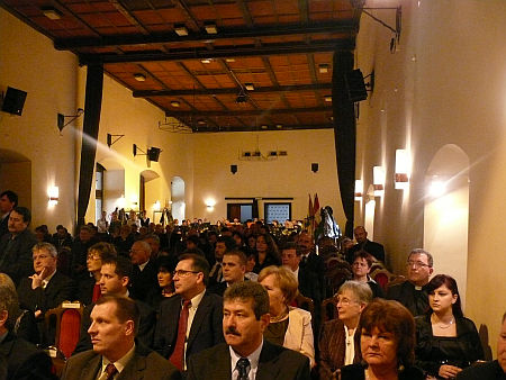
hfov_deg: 52.6
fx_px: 512
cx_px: 253
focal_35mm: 35
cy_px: 190
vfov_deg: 40.7
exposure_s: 1/20
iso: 800
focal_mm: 7.4
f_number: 2.8
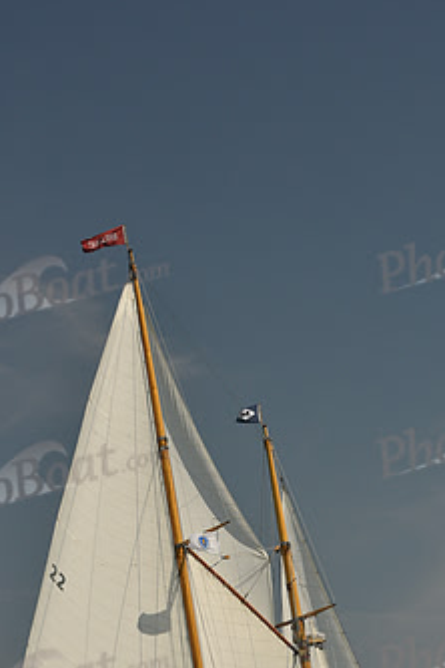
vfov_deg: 16.6
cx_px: 274
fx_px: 2262
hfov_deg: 11.2
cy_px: 560
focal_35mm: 122
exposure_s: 1/1250
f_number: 9
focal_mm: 70
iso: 320
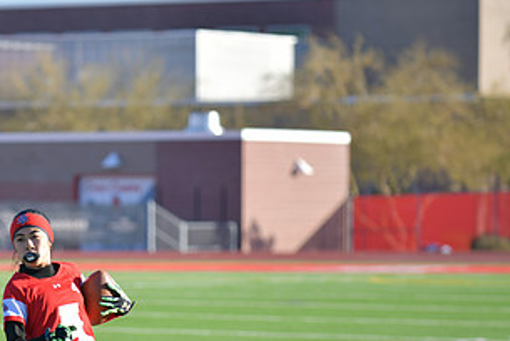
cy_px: 312
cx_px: 43
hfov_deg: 7.7
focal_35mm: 266
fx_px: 3772
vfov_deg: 5.2
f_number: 2.8
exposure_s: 1/800
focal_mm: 140
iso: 64
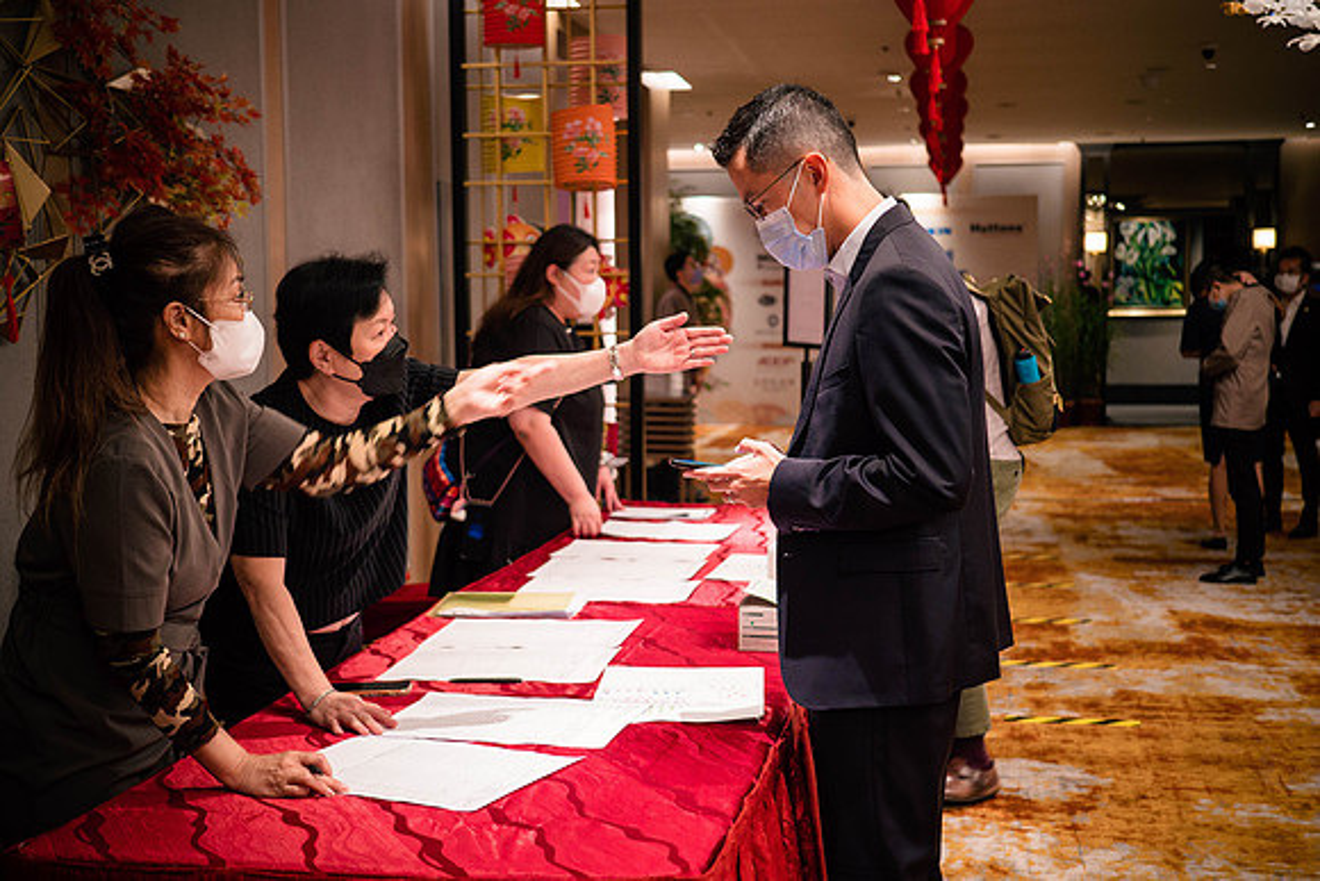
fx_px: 1716
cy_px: 440
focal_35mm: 47
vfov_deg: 28.8
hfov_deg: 42.1
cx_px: 660
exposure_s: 1/80
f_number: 1.7
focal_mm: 22
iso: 800
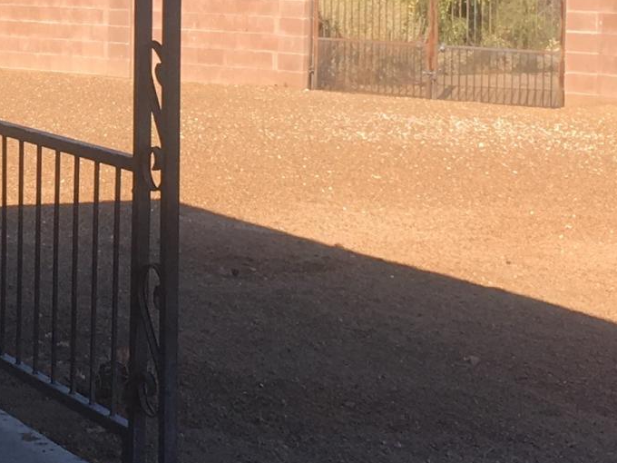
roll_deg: -0.7
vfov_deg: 11.5
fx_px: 2281
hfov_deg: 15.0
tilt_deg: -3.3
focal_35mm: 128
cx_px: -53
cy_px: 31
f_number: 2.2
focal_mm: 4.15
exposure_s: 1/905
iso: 25
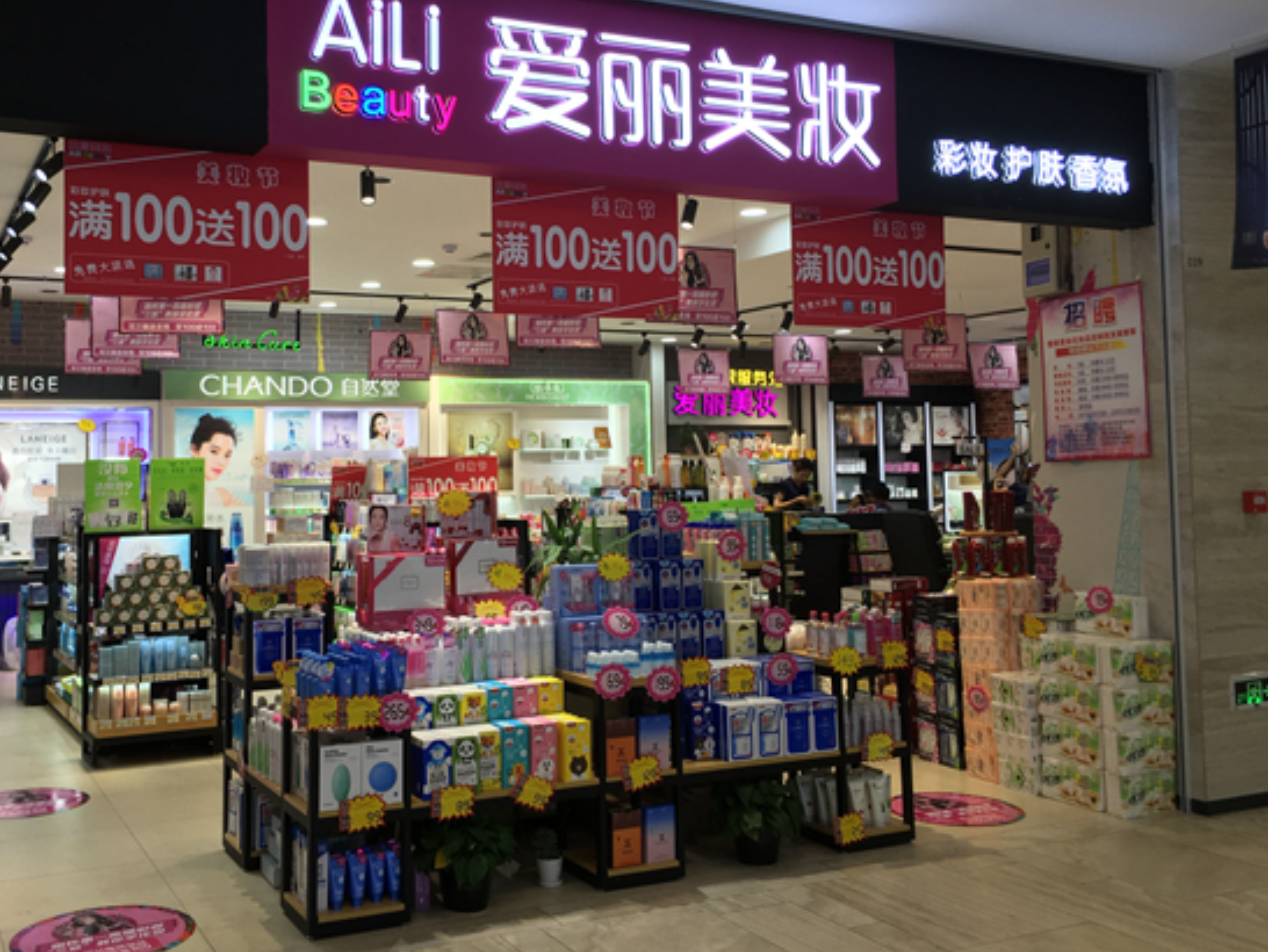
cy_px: 424
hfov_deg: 50.9
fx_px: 1319
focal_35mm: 36
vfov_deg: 39.6
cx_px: 495
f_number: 2.2
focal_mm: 4.15
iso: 32
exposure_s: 1/100
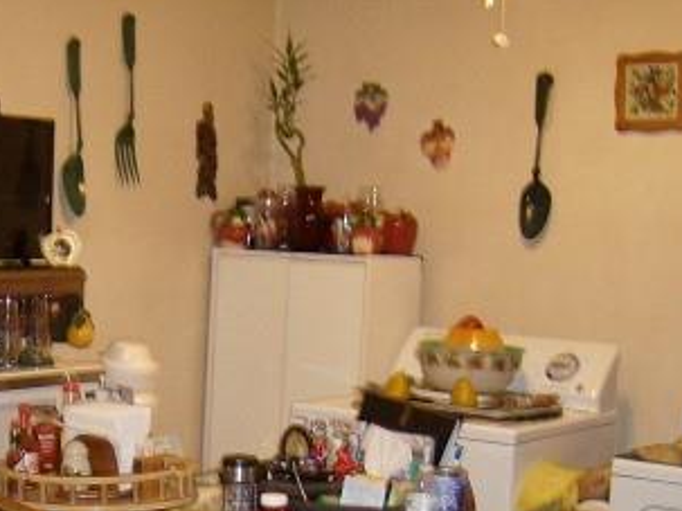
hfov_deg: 25.3
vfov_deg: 18.8
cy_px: 534
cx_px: 164
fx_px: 1497
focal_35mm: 76
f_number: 2.8
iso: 200
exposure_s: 1/60
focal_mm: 6
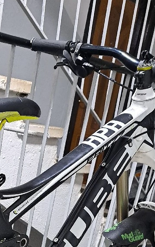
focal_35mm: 60
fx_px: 406
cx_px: 14
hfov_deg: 21.2
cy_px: 273
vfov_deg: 30.4
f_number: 1.8
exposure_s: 1/25
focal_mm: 5.23
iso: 400
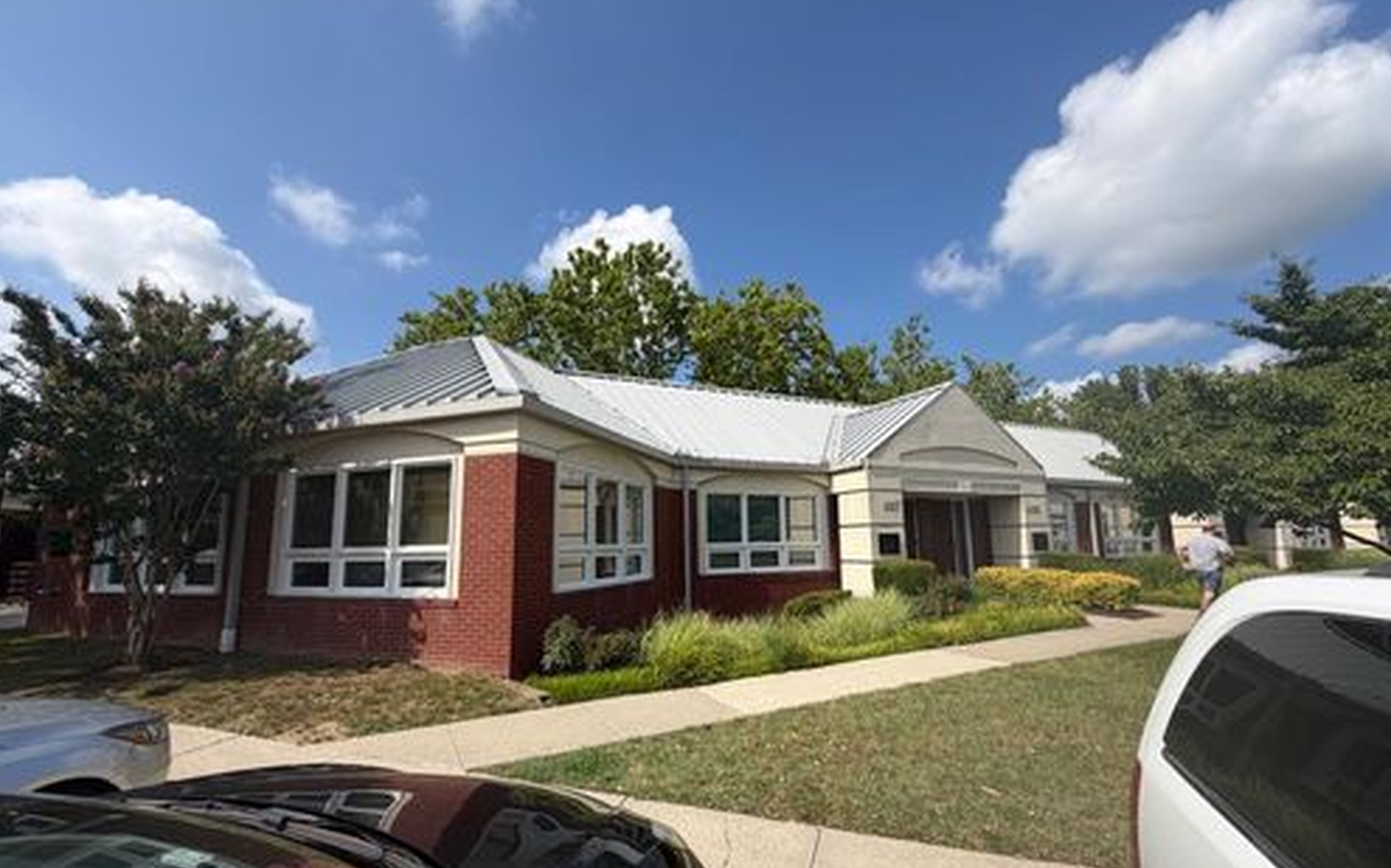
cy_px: 462
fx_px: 568
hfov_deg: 101.5
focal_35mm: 15
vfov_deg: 74.7
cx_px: 700
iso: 20
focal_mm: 2.22
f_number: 2.2
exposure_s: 1/1017
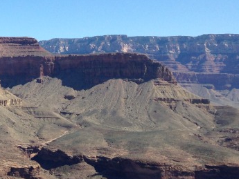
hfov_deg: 18.1
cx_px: -105
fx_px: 677
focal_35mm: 98
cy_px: 6
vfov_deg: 14.9
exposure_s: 1/1595
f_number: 2.4
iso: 50
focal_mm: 4.12
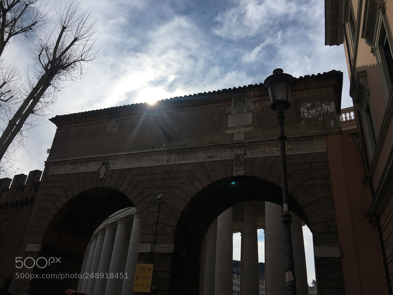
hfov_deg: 61.7
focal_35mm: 29
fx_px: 329
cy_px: 148
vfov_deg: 48.2
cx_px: 196
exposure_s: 1/4808
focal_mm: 4.15
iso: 25
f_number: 2.2
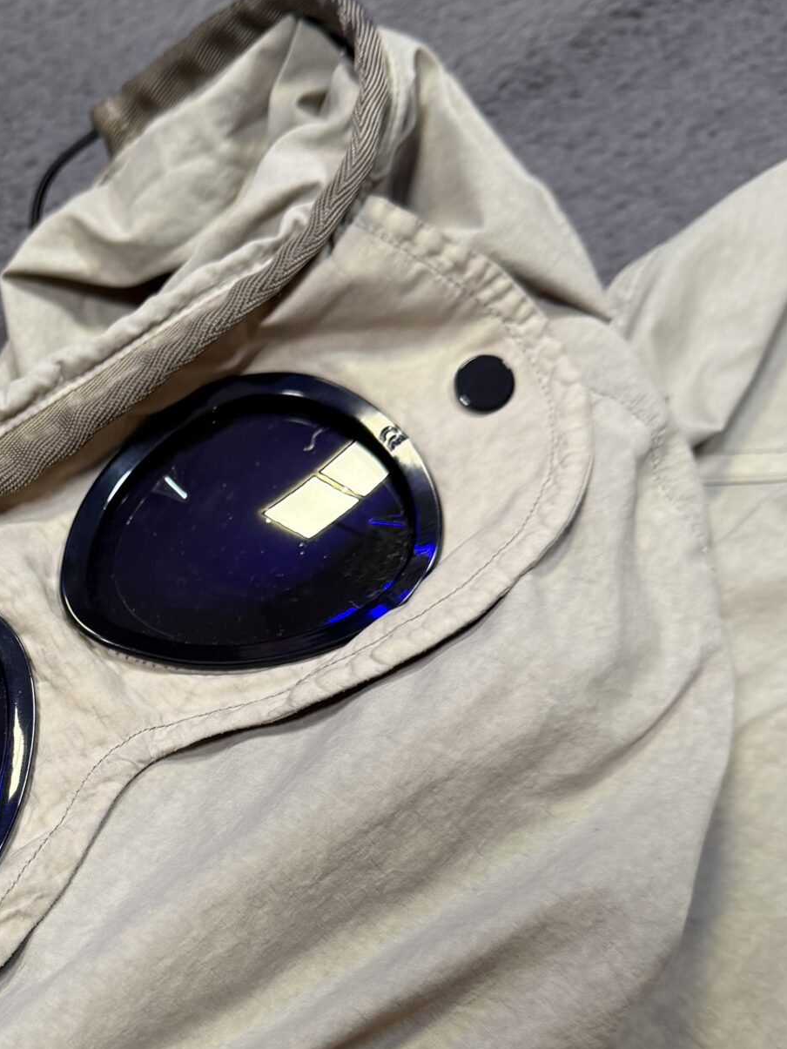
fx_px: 1546
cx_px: 52
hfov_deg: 27.4
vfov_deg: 36.8
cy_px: 748
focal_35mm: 51
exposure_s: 1/63
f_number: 1.78
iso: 200
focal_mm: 6.76
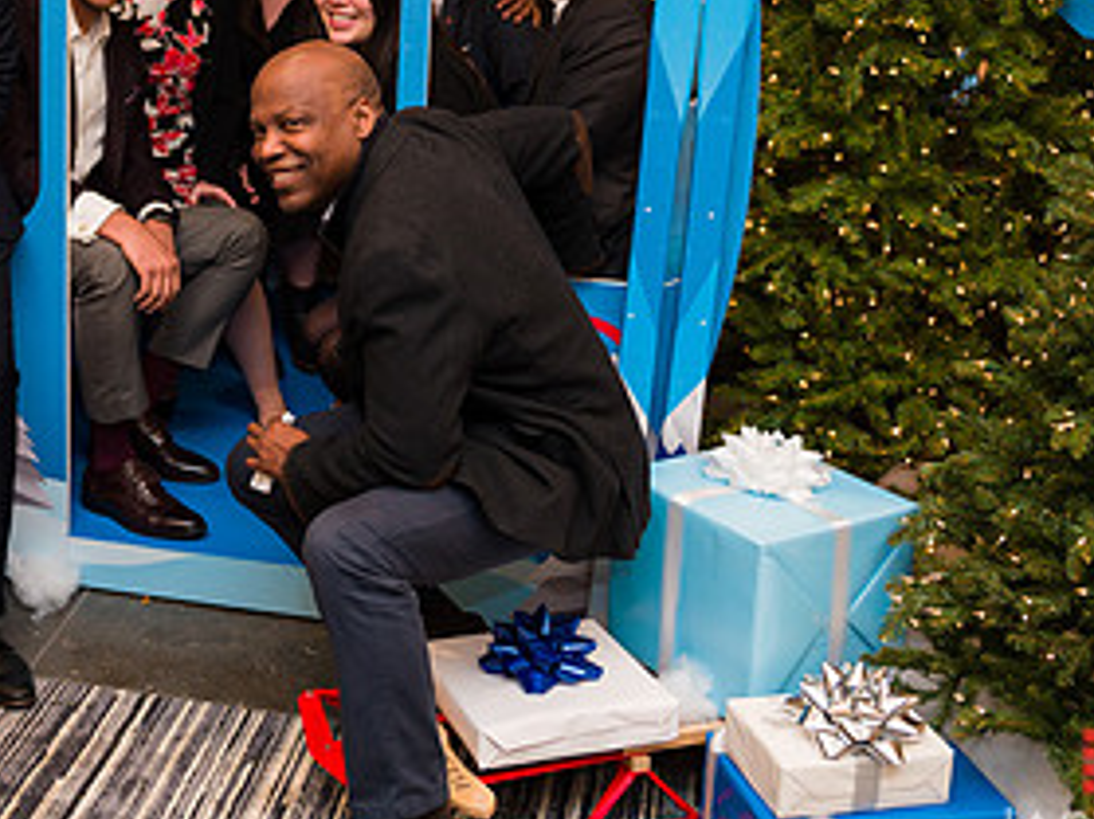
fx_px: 1769
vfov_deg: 25.7
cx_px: 224
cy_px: 176
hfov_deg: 33.4
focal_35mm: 56
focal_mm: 28
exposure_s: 1/200
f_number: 3.2
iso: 400
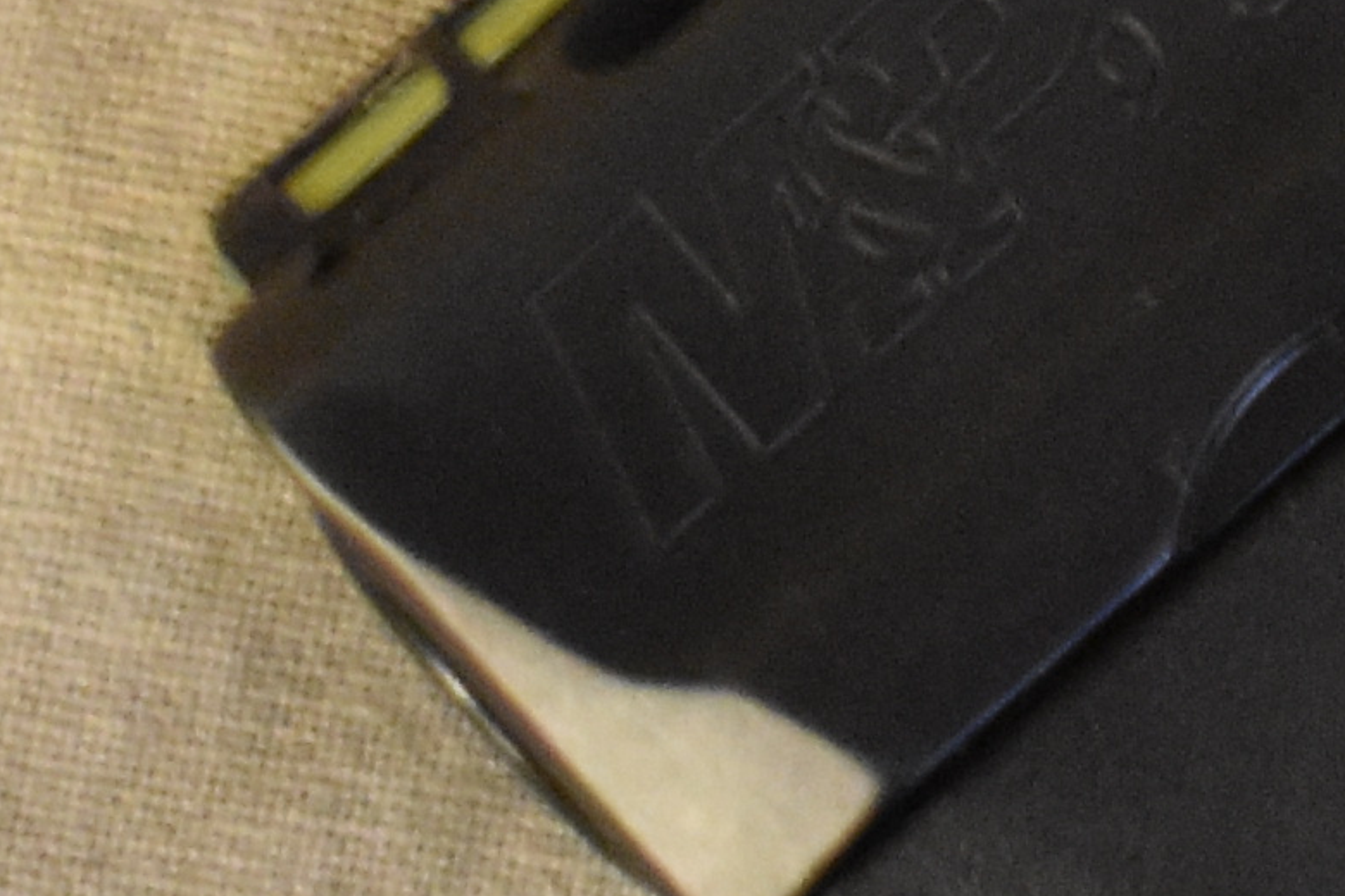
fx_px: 15087
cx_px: 3583
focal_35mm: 404
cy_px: -601
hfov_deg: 4.9
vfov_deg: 3.4
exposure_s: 1/10
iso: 3200
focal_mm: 35
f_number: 4.5
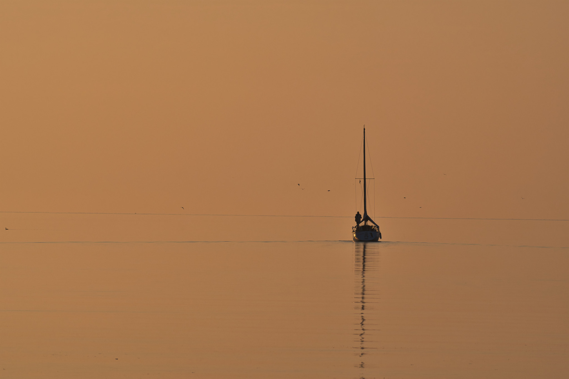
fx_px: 4739
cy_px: 190
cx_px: 284
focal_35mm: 300
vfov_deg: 4.6
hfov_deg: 6.9
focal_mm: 200
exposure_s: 1/2000
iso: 100
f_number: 6.3
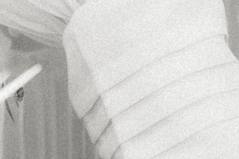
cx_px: 451
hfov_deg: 4.6
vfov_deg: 3.1
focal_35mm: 439
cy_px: 329
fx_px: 2915
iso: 2000
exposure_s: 1/200
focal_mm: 75
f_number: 6.3
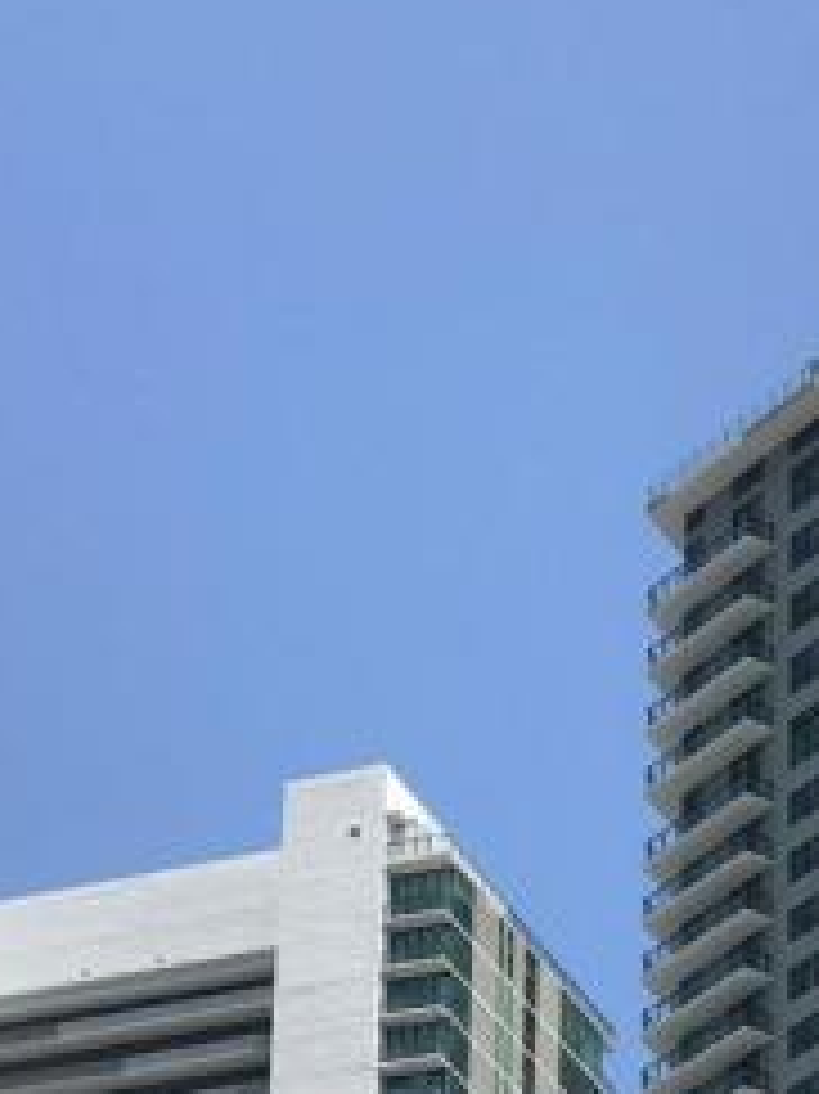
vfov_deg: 11.4
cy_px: 1414
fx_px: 5336
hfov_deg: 8.7
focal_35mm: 169
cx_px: 810
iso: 20
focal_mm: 6.6
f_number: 2.8
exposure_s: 1/709
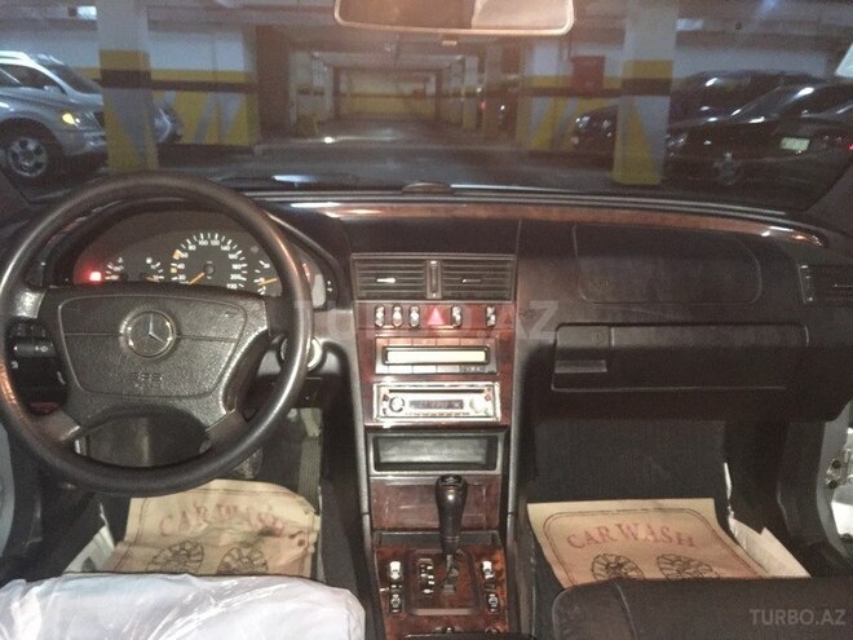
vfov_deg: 48.2
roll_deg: -0.4
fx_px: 715
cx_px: 426
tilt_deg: -17.2
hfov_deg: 61.7
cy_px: 320
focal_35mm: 29
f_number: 2.2
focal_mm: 4.15
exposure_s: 1/17
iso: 500
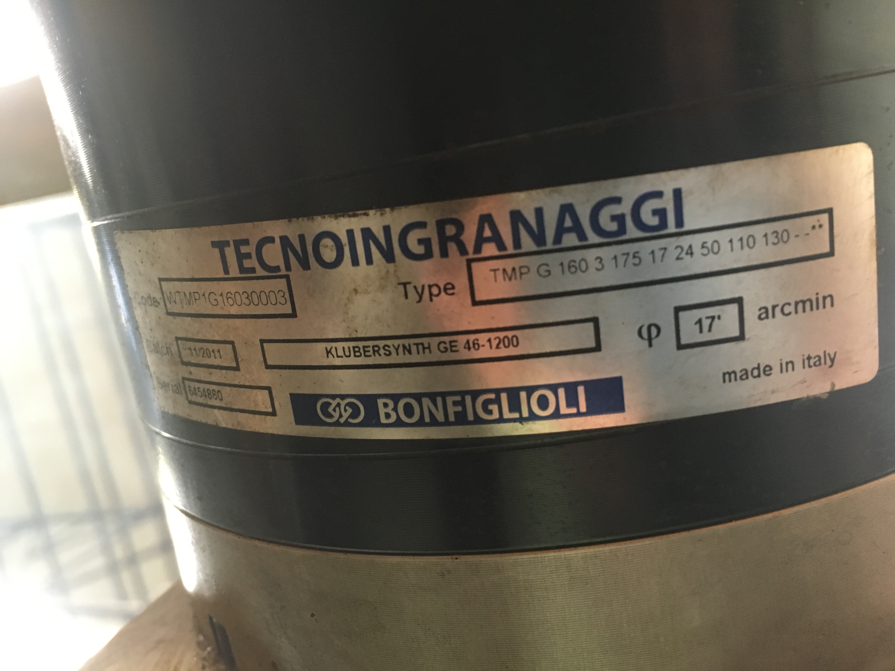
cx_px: 448
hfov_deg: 61.7
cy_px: 336
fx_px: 750
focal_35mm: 29
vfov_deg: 48.2
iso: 200
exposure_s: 1/20
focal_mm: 4.15
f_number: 2.2
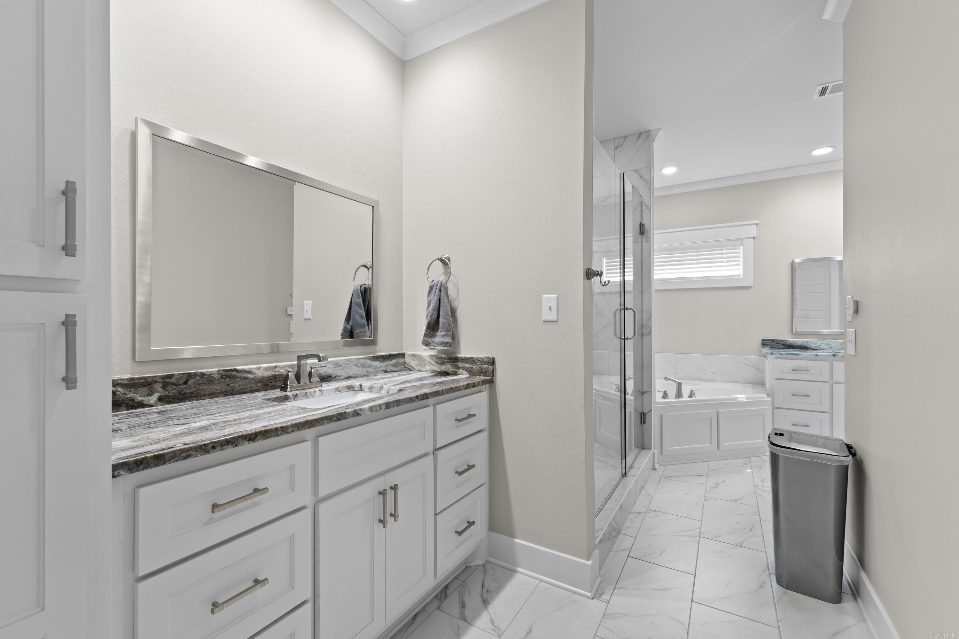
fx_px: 400
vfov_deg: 77.3
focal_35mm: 15
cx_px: 480
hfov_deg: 100.4
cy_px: 320
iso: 200
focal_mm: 10
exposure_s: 1/2
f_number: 9
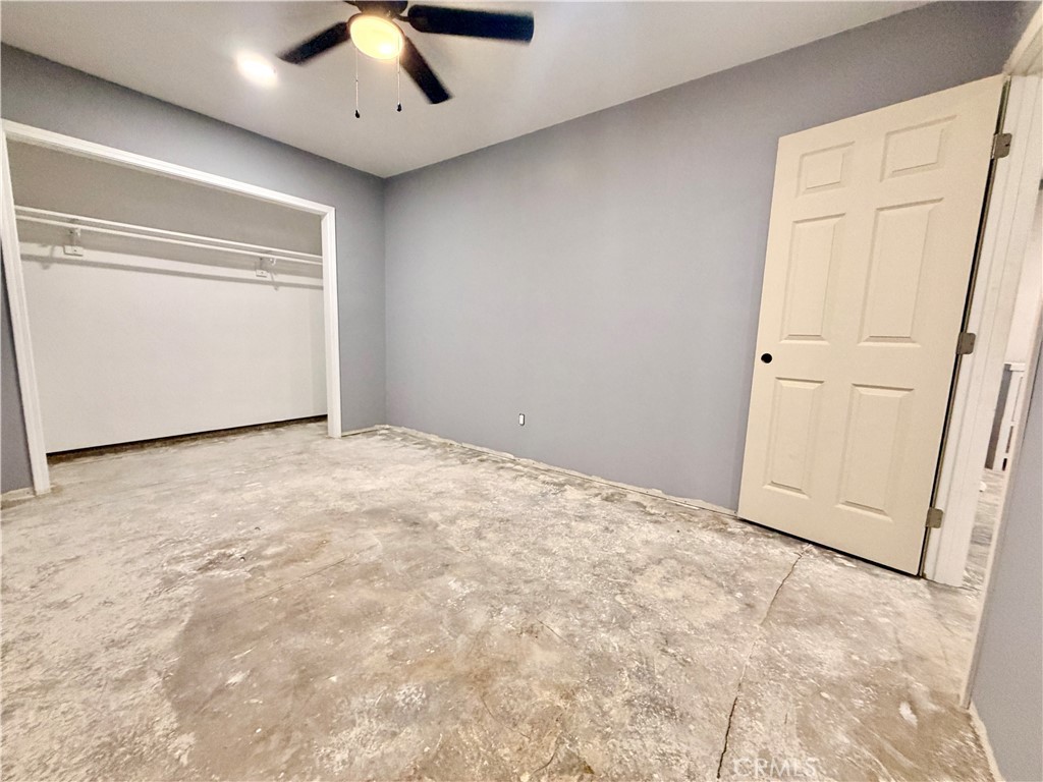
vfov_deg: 85.7
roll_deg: -3.6
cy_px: 391
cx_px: 522
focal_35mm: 14
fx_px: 422
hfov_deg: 102.1
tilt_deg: -7.6
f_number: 2.2
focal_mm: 2.22
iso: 320
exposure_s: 1/60
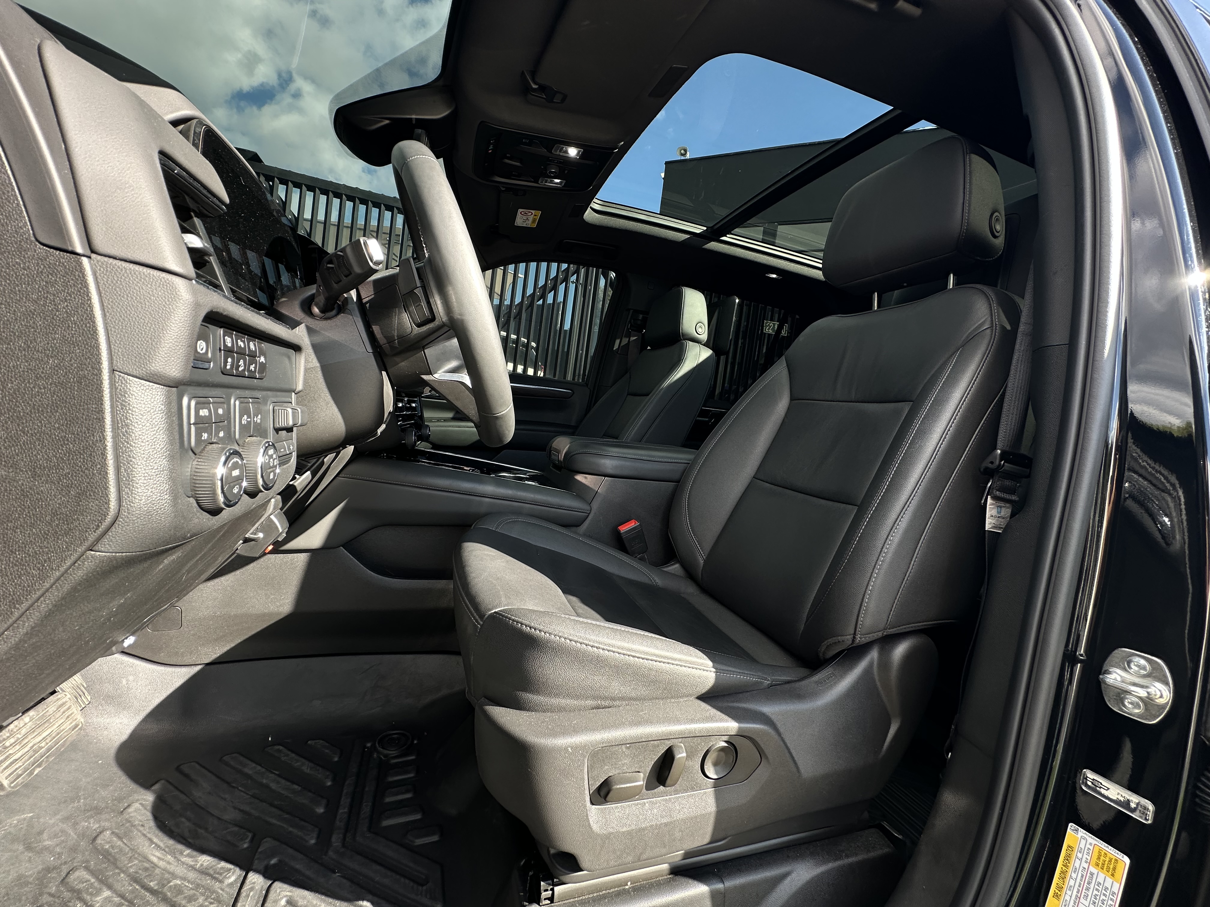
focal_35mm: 14
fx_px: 489
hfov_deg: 102.1
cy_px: 454
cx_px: 605
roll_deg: -8.4
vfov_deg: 85.7
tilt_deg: -2.1
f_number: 2.2
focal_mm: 2.22
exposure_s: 1/111
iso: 40
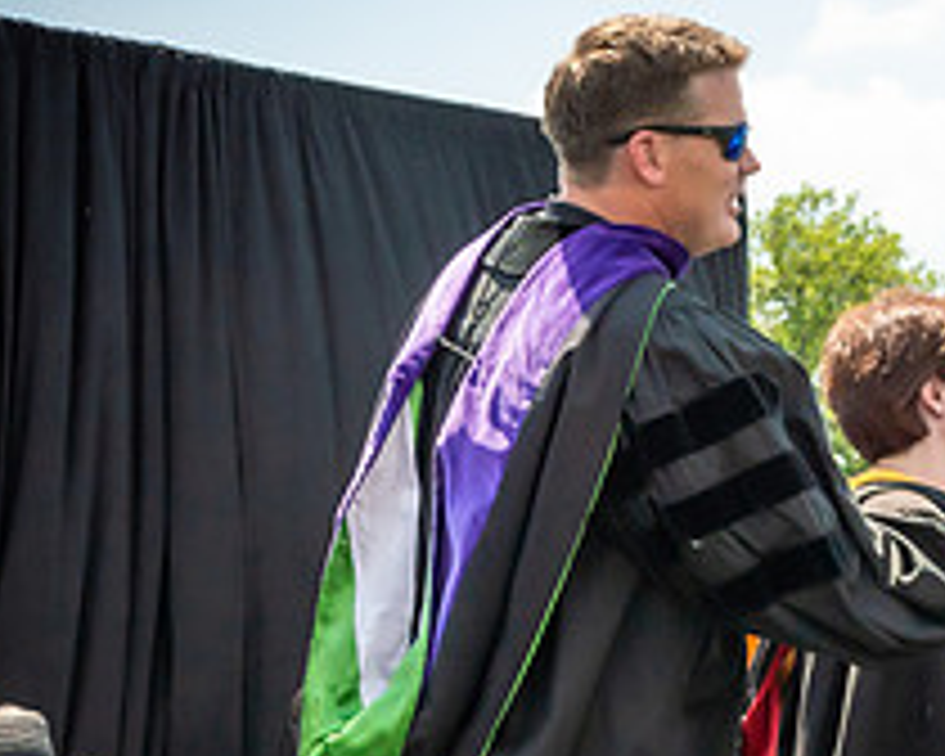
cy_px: 877
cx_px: 525
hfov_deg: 15.4
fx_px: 3496
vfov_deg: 12.1
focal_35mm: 125
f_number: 7.1
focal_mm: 22
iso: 200
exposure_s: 1/800
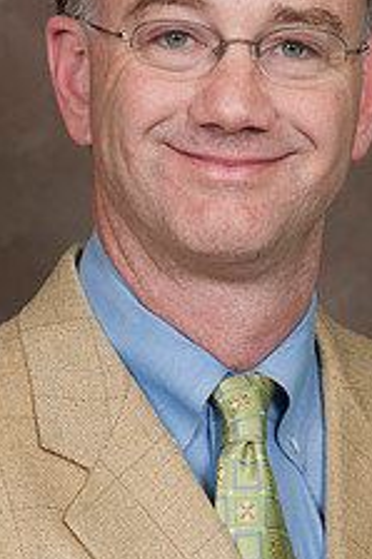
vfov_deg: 5.1
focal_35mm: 401
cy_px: 260
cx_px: 166
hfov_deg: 3.4
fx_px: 6225
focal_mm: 200
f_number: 5.6
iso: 320
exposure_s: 1/100
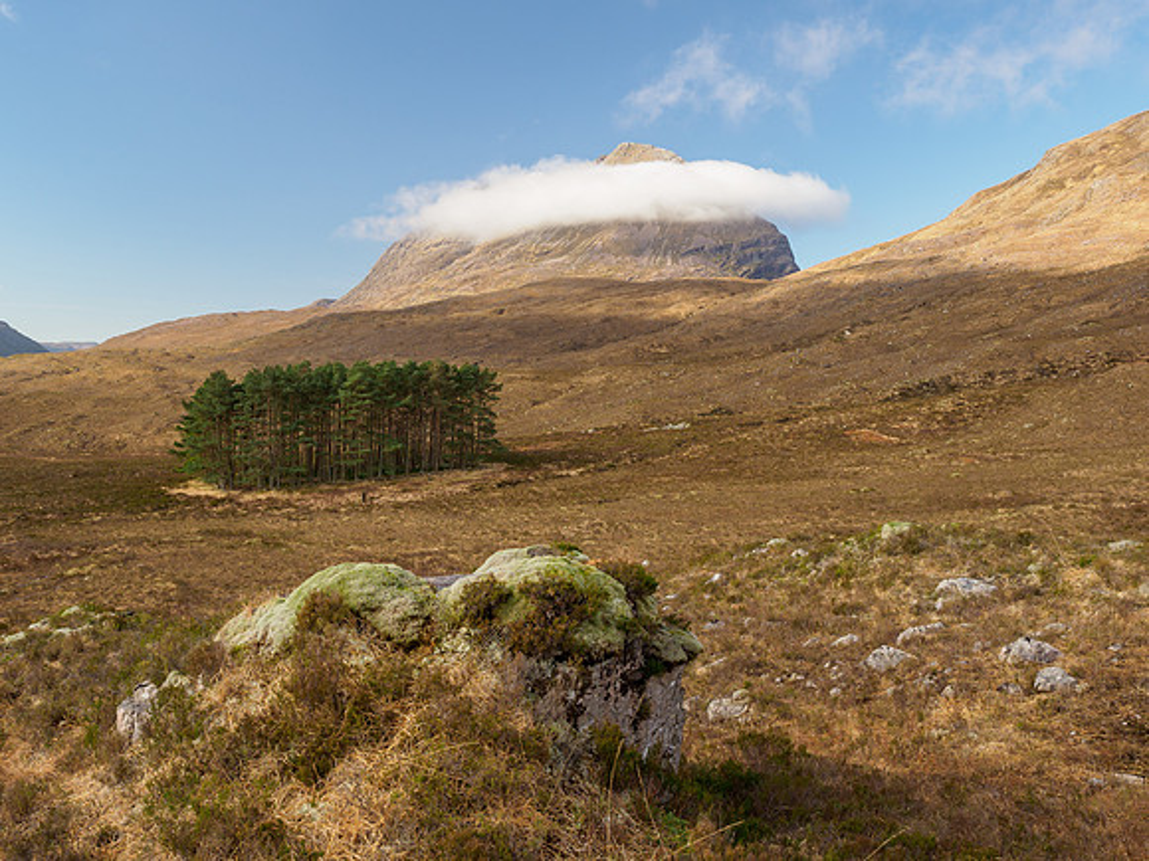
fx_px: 1118
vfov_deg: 42.1
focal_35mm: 34
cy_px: 430
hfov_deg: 54.3
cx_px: 544
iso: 200
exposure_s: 1/80
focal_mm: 16
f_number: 6.3
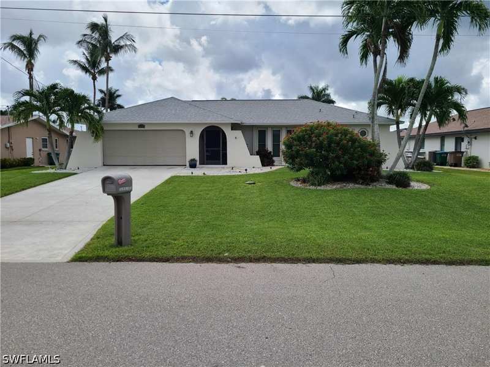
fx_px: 368
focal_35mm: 26
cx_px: 245
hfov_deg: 67.3
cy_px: 184
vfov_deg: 53.1
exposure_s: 1/2071
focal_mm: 5.4
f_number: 1.8
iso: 40
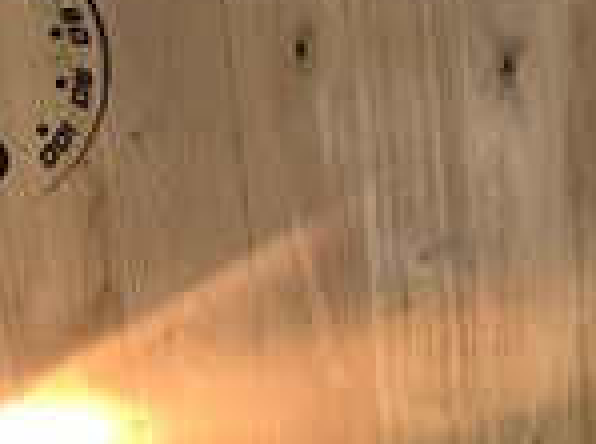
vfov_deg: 11.9
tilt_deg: -28.2
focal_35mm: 112
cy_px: 868
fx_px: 1924
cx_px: 888
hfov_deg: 16.1
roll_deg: -2.6
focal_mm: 5.1
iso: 500
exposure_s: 1/33
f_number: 1.6
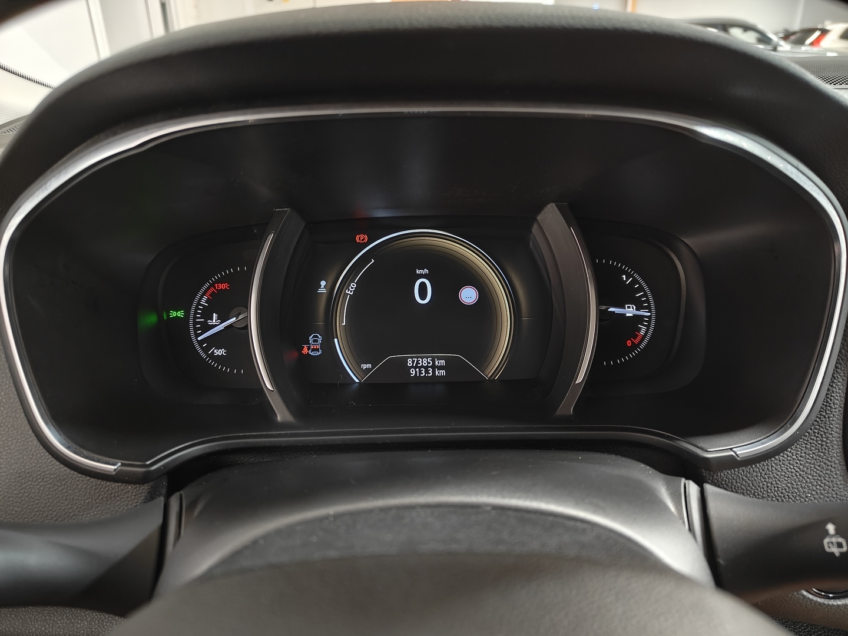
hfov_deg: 71.6
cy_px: 318
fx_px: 588
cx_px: 424
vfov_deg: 56.8
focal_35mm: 24
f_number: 1.8
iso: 1600
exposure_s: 1/20
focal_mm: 5.59
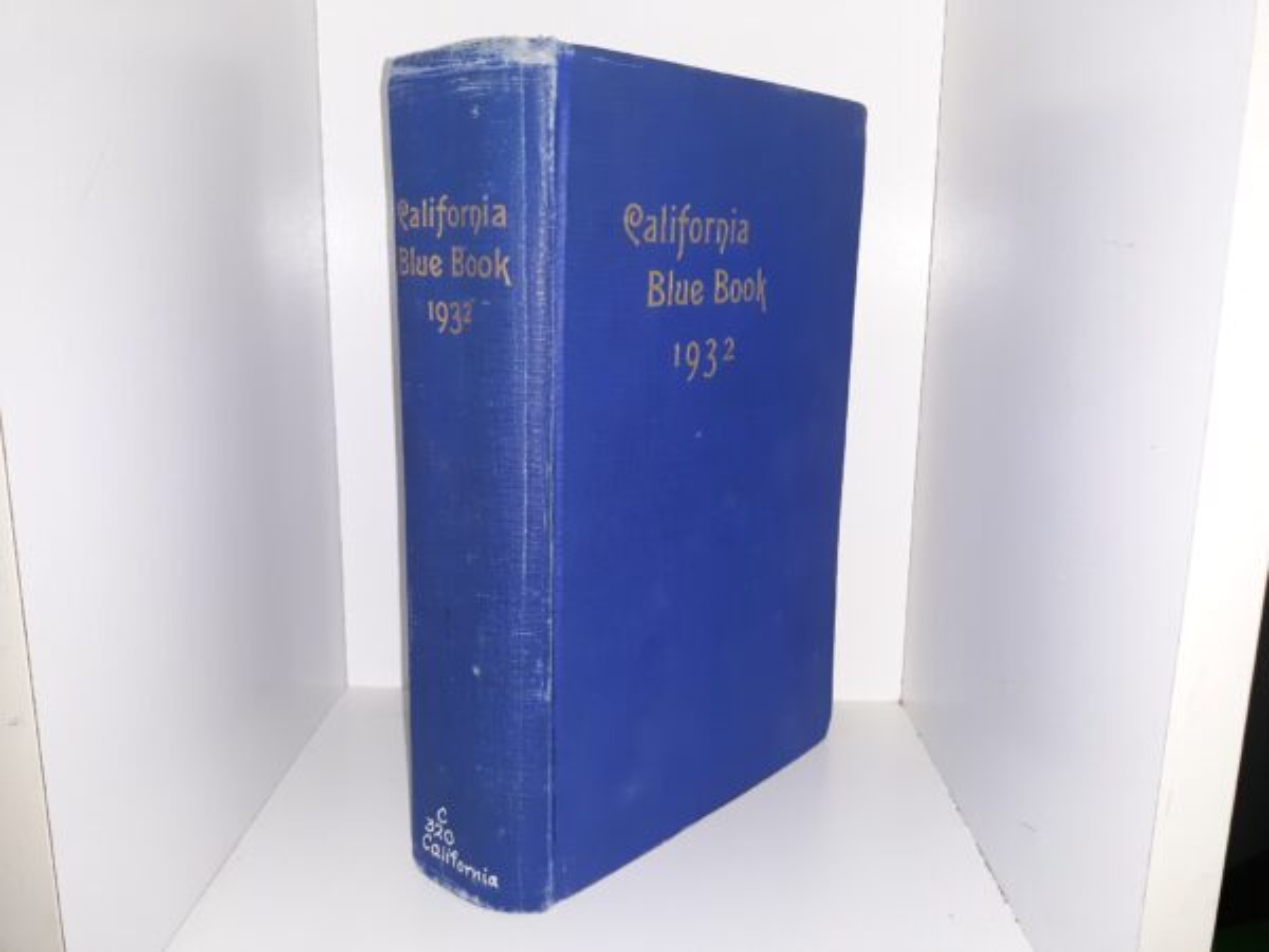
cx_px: 634
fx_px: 1026
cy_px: 476
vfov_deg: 49.7
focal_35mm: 28
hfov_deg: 63.4
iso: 80
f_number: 1.7
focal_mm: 3.7
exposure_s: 1/120
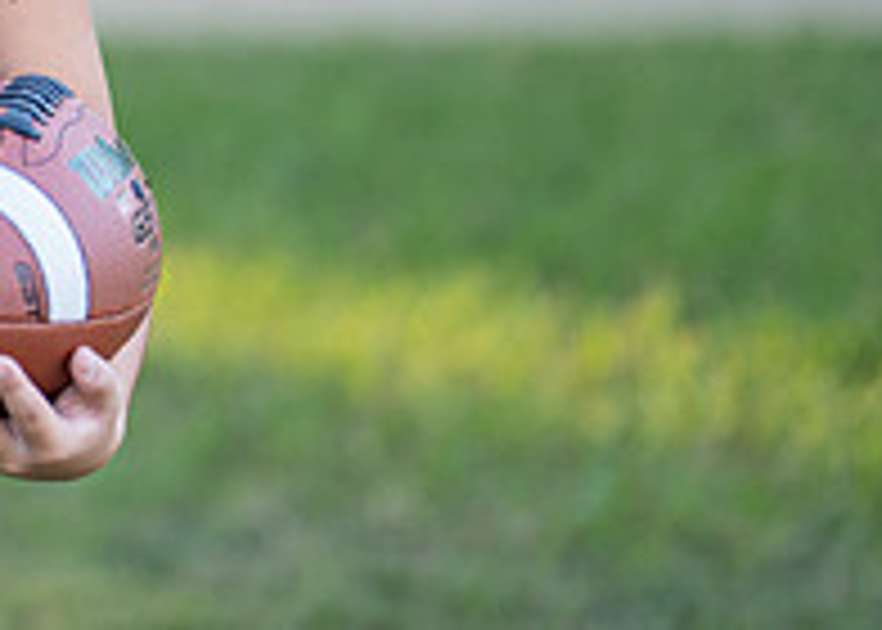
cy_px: -196
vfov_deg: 7.9
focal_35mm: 180
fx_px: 4509
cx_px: -351
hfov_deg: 10.8
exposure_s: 1/1000
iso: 200
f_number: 1.2
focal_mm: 50
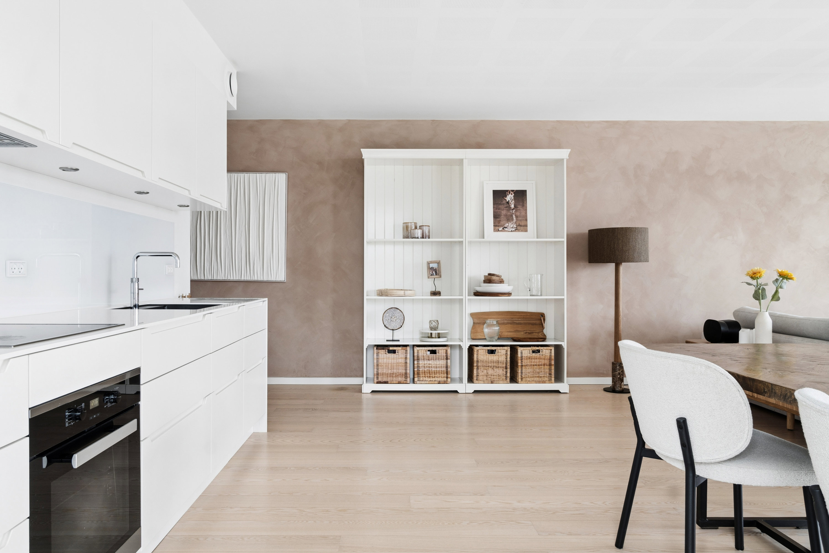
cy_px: 276
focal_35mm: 24
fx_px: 553
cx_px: 414
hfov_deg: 73.7
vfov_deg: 53.1
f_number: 8
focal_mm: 16
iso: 200
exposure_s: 1/13
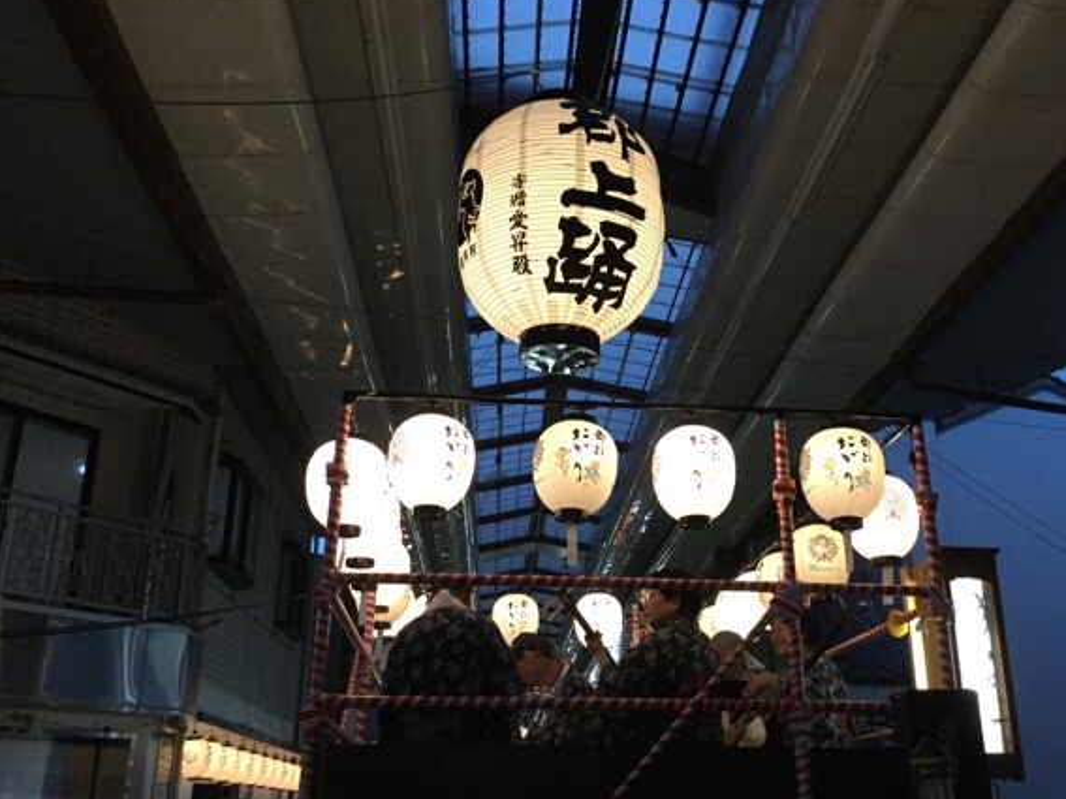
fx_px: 1078
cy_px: 380
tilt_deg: +21.9
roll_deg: -1.3
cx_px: 600
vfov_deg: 40.7
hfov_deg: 52.5
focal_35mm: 35
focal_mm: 3.3
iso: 200
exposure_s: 1/30
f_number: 2.4
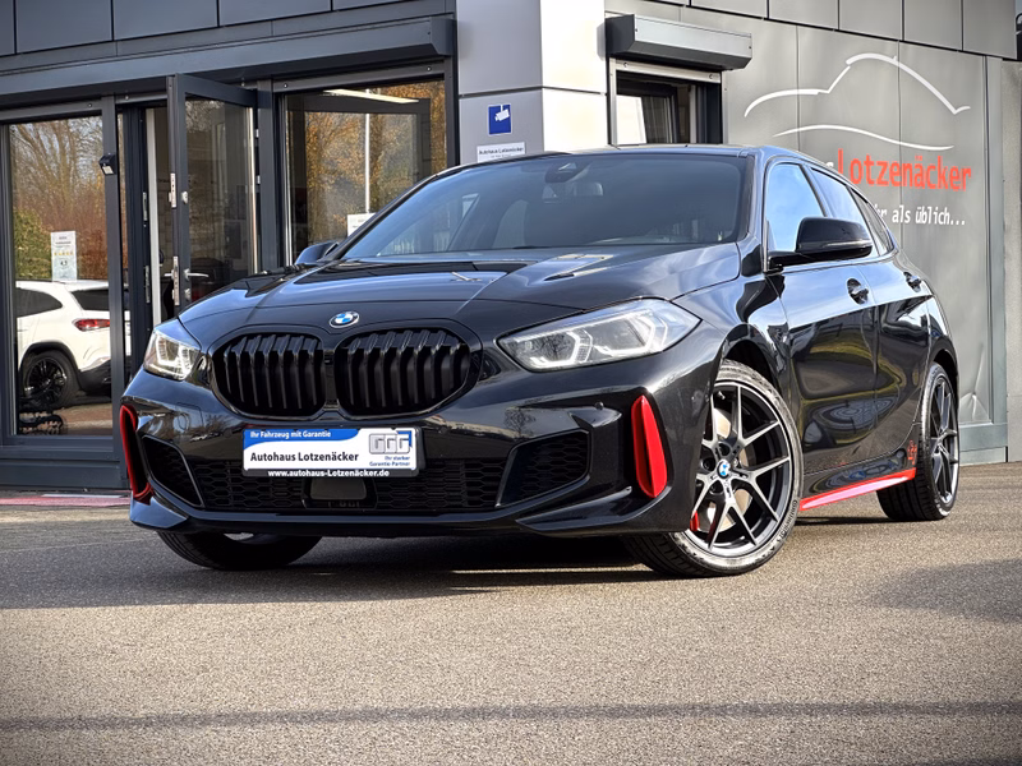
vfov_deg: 19.1
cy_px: 383
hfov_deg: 25.3
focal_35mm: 77
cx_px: 511
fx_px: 2273
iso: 32
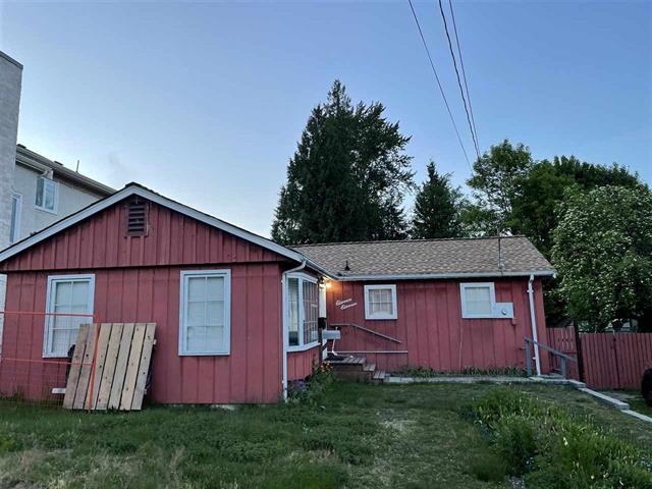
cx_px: 326
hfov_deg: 67.3
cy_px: 244
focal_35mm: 26
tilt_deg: +8.7
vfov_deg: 53.1
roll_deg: +1.0
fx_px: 490
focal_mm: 4.2
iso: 64
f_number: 1.6
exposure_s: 1/120
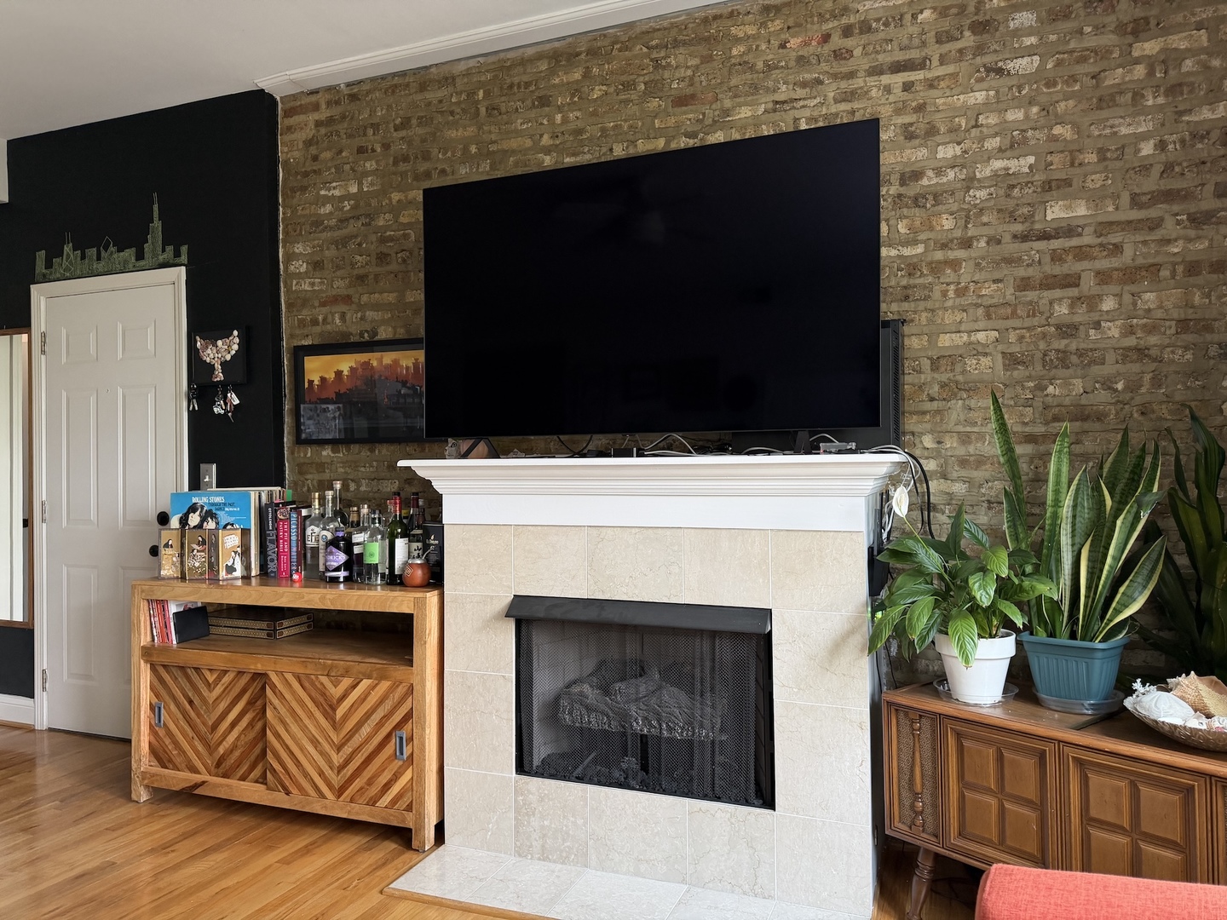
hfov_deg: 71.6
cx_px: 614
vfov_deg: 56.8
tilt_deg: +0.2
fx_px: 851
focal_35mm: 24
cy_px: 460
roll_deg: +0.5
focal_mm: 6.76
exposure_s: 1/121
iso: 160
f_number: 1.78
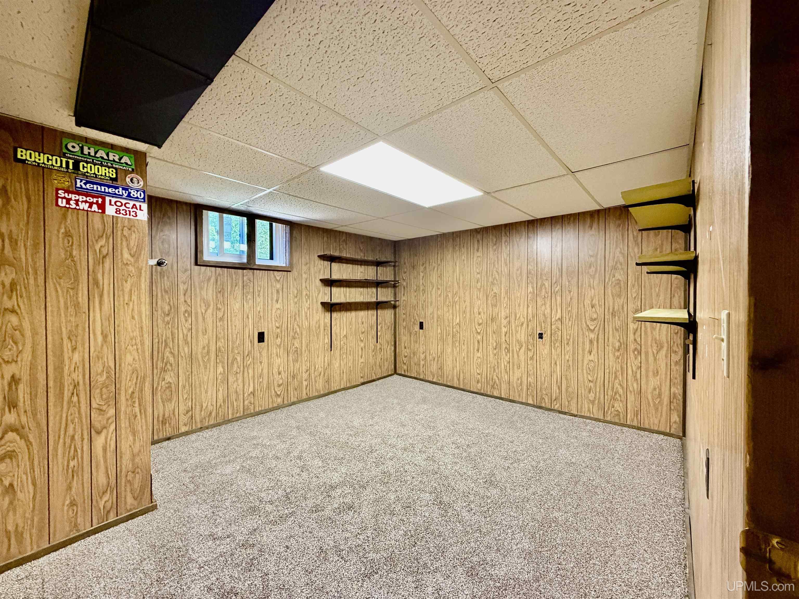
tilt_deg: -1.1
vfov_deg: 85.7
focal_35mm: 14
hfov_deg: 102.1
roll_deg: +0.4
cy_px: 300
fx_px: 323
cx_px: 400
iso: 500
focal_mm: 2.22
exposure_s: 1/60
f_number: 2.2
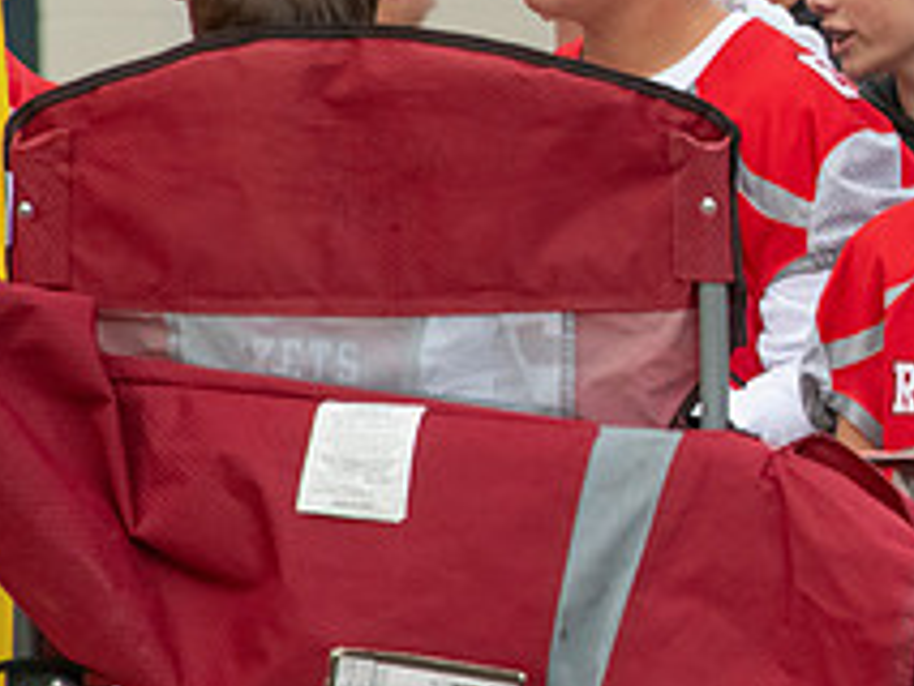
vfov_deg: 1.9
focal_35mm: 786
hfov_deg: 2.5
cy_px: 178
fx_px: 20765
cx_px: 1210
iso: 3200
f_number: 11
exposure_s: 1/400
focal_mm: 300
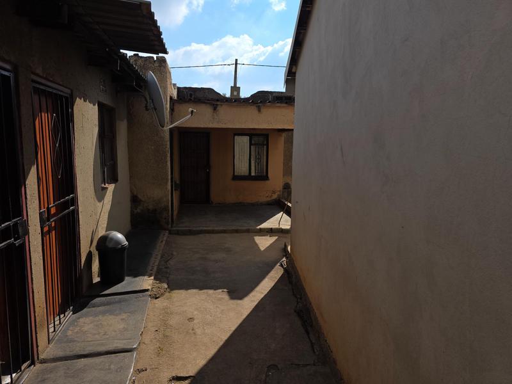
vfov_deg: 58.9
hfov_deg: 73.9
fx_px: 340
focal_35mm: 23
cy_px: 192
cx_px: 256
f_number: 1.7
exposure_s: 1/1276
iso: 12
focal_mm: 6.3
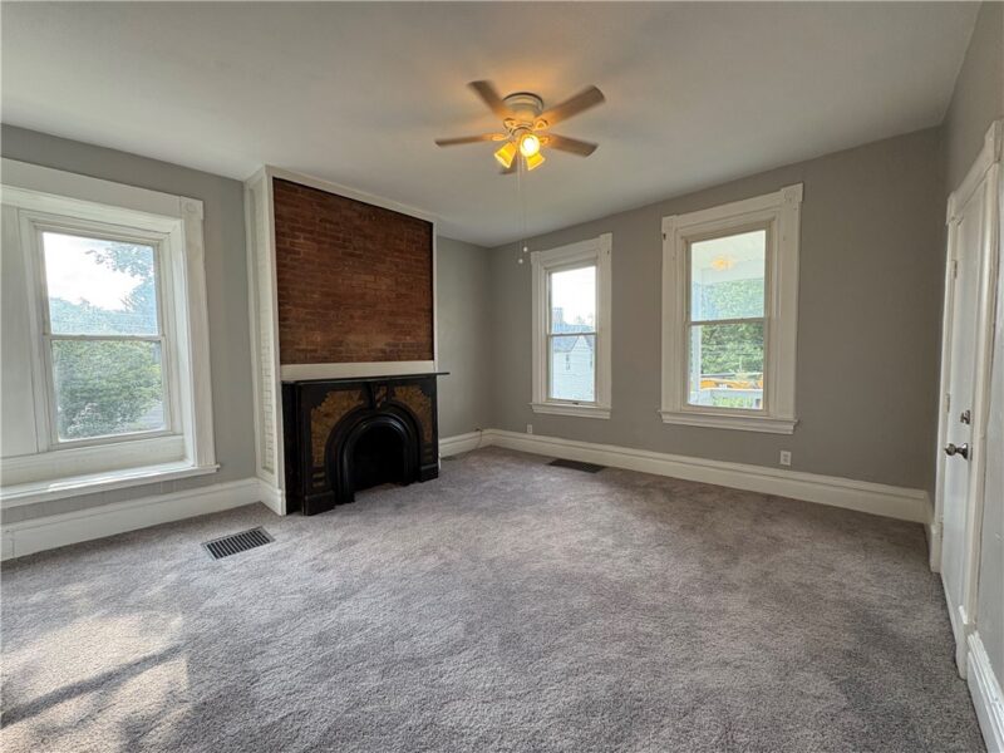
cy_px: 376
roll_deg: +1.8
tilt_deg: -2.0
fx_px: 406
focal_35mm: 14
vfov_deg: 85.7
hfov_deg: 102.1
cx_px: 502
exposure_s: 1/99
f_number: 2.2
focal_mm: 2.22
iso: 125
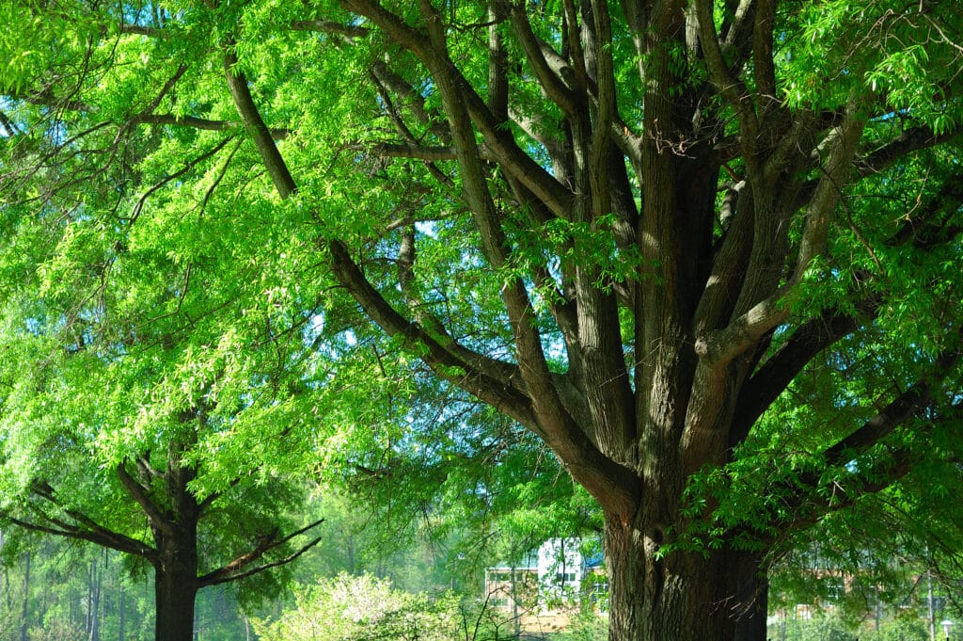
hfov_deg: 27.0
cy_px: 320
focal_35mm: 75
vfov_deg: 18.2
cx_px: 482
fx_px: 2005
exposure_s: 1/320
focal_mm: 50
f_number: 4.5
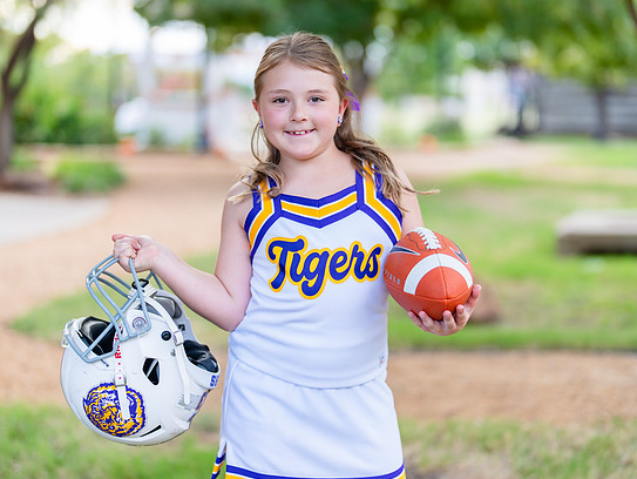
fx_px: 1142
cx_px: 334
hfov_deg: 31.2
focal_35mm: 62
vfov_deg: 23.7
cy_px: 220
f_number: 1.2
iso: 125
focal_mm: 50
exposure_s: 1/400
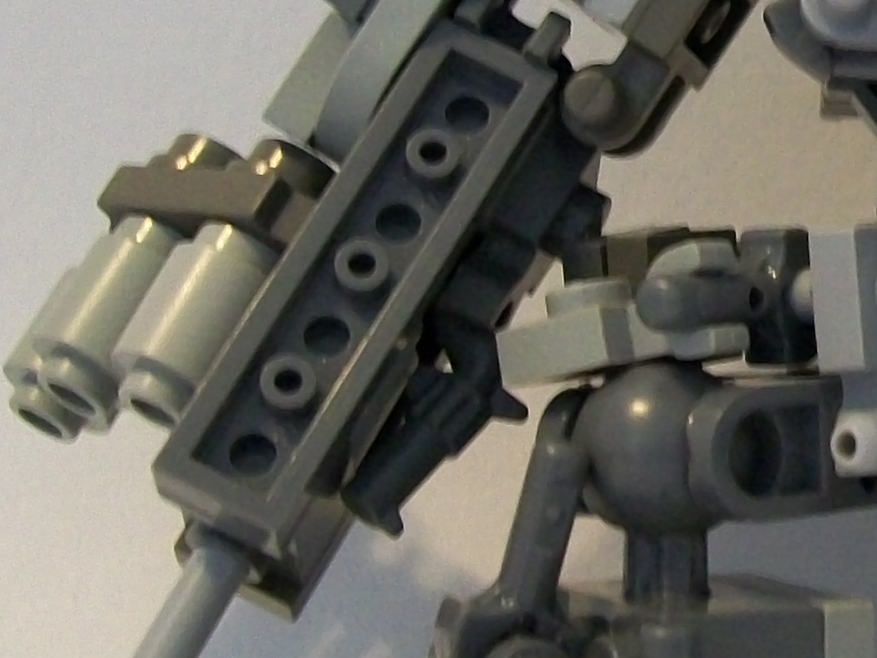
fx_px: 2838
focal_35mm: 112
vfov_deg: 13.1
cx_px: 981
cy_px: 106
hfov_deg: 17.0
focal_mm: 6
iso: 160
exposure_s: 1/15
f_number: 2.7
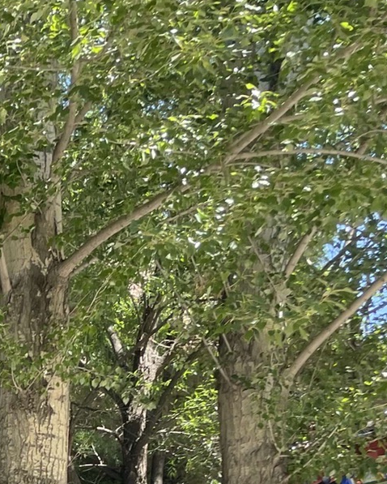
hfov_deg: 16.3
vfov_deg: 19.7
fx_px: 1216
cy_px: 716
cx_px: -214
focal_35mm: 85
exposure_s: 1/322
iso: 32
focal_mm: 4.2
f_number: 1.6
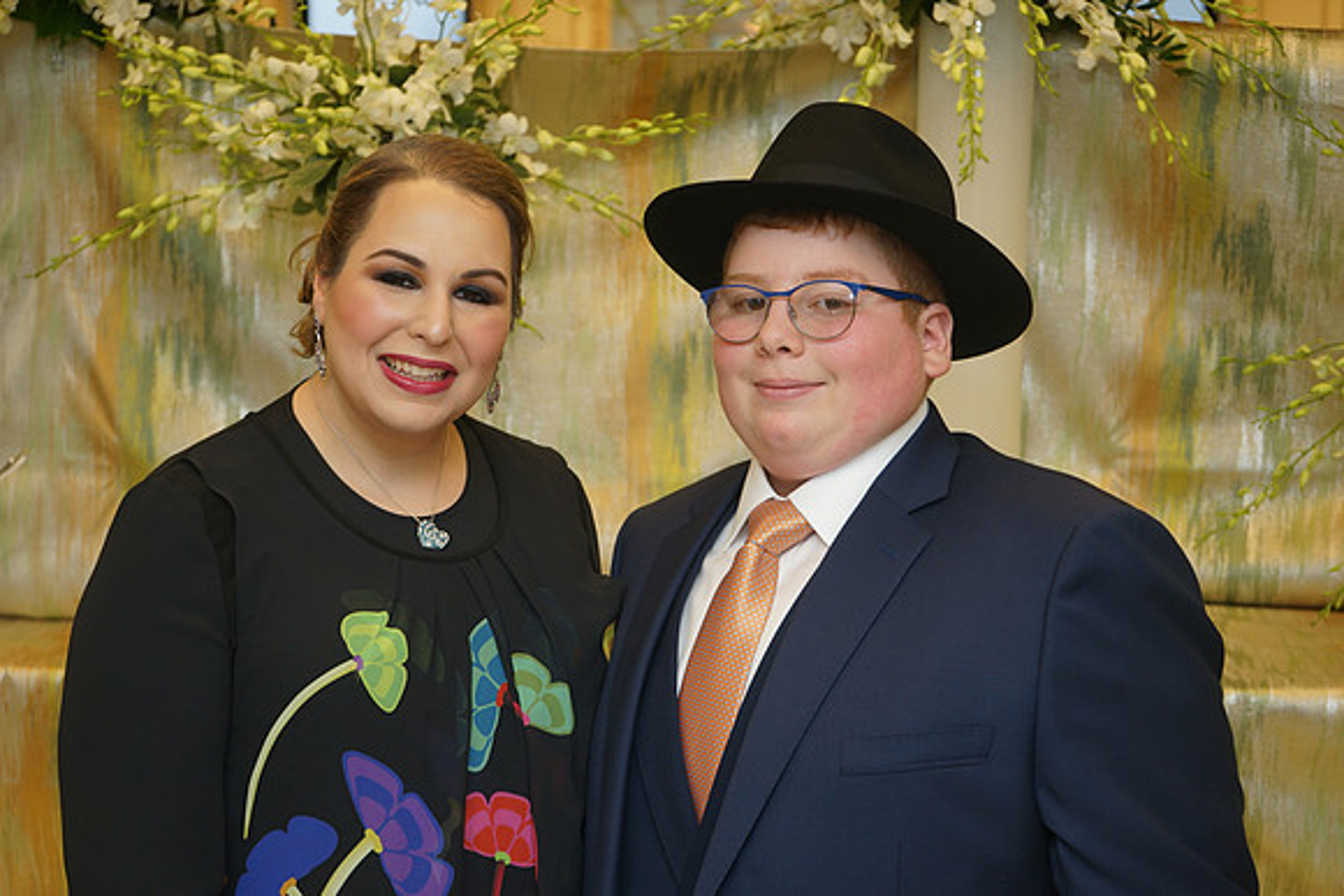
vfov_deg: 20.6
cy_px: 448
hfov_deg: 30.5
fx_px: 2464
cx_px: 672
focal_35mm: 66
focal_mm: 66
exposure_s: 1/100
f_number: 5.6
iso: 400
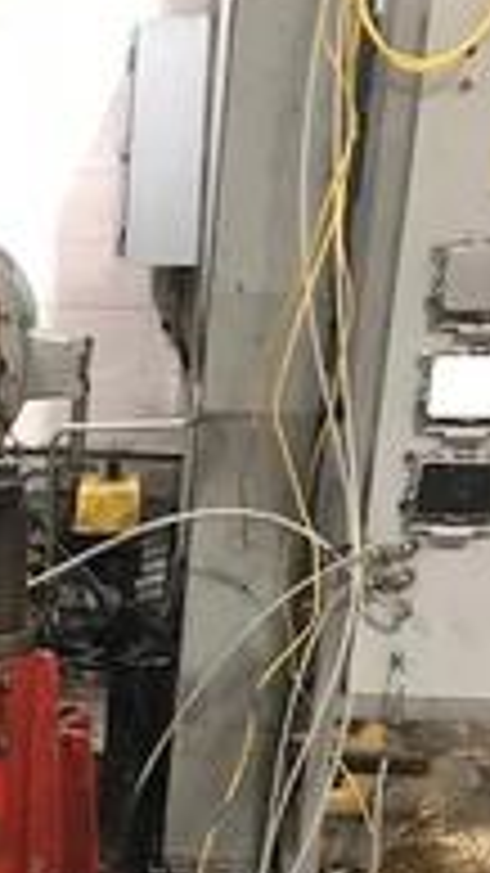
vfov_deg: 31.0
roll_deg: +2.9
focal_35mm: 63
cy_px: 868
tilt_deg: -25.8
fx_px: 1456
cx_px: -162
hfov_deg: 17.8
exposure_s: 1/15
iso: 64
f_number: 1.8
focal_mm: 3.99
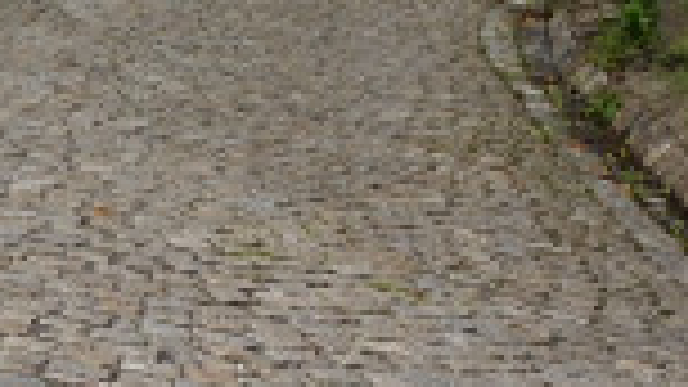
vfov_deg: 8.2
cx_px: -805
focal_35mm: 131
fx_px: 2389
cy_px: -673
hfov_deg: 13.4
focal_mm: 16
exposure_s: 1/80
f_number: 11
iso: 100
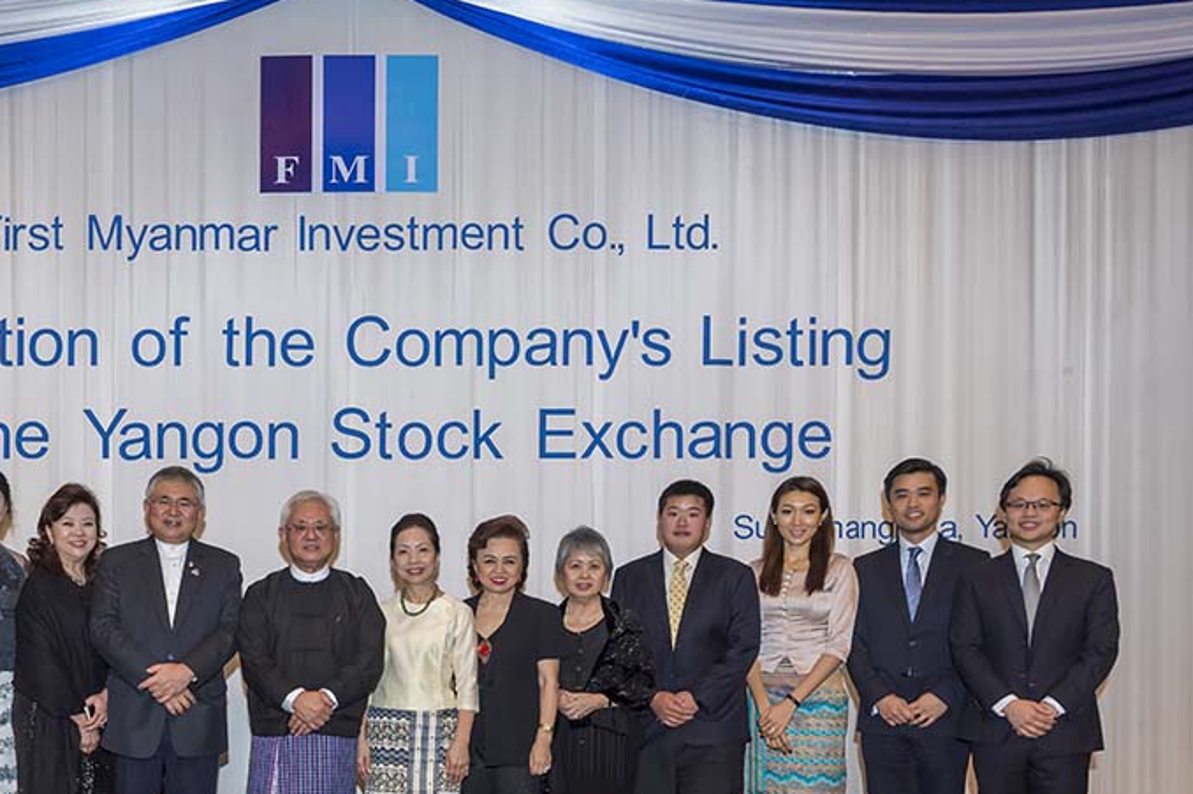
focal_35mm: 34
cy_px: 538
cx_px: 361
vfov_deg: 38.3
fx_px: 1126
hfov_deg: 54.2
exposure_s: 1/250
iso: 640
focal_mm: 24
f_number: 8
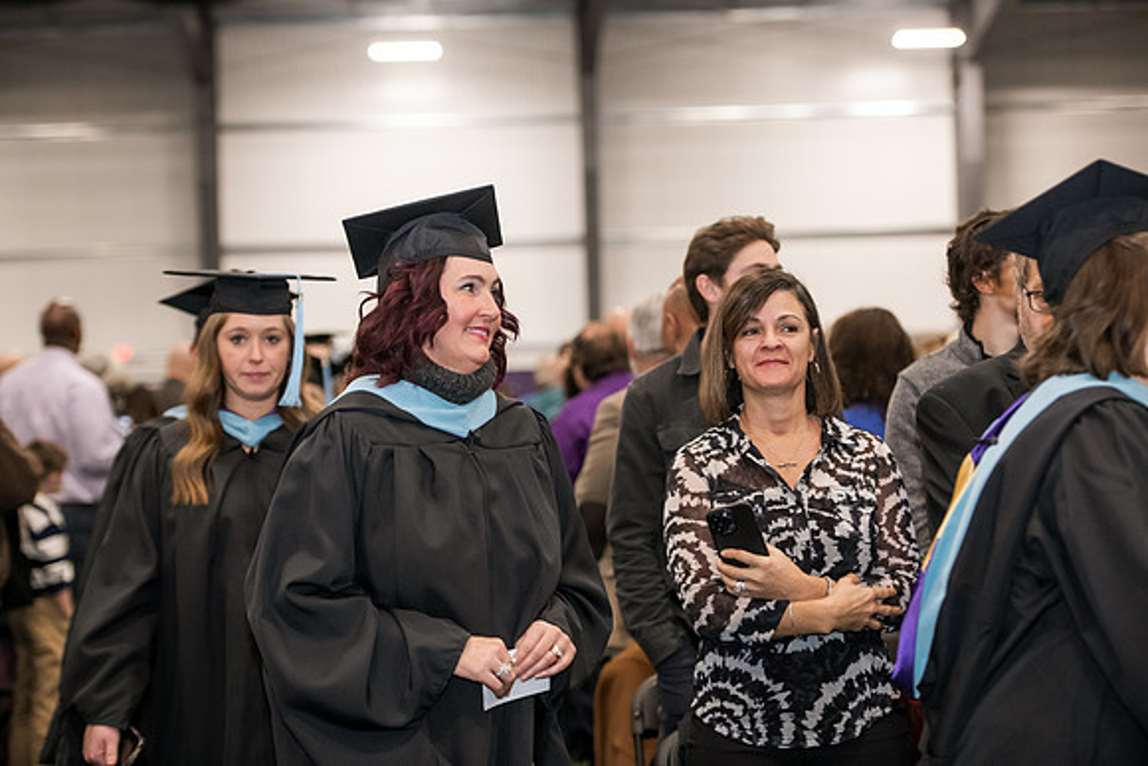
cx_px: 574
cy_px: 383
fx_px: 2743
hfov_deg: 23.6
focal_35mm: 86
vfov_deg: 15.9
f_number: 3.2
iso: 2000
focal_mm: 86
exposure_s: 1/200
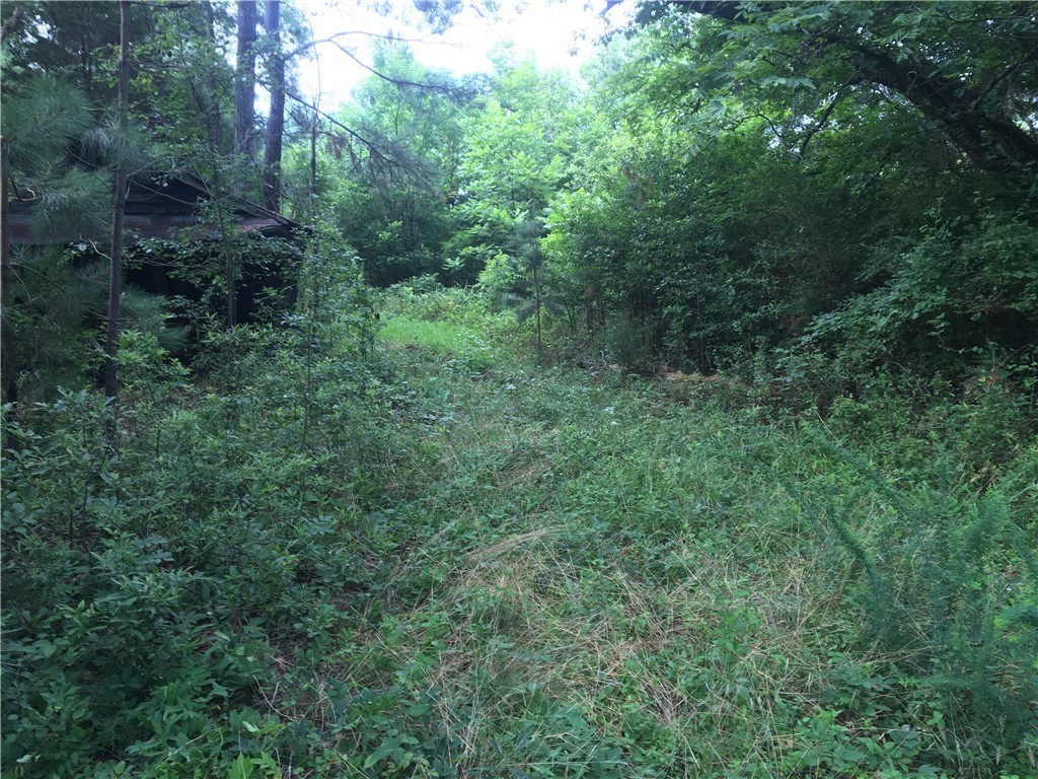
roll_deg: +1.6
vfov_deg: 48.2
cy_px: 390
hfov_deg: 61.7
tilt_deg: -6.4
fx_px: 870
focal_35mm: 29
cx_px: 519
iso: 32
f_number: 2.2
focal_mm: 4.15
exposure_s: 1/60
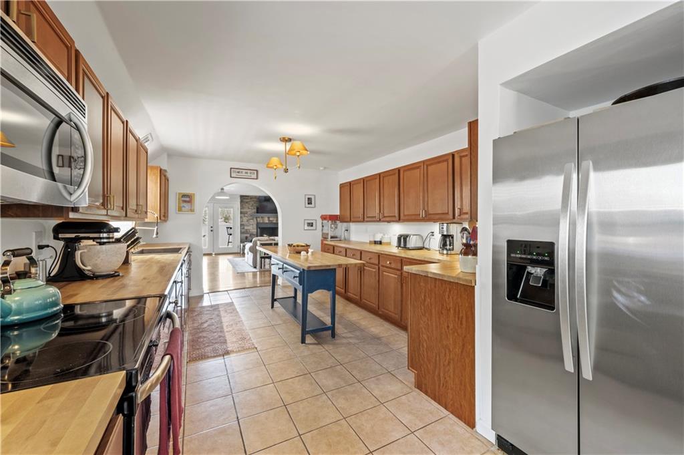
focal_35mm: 14
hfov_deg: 104.3
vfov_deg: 81.1
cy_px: 228
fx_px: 266
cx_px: 342
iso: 400
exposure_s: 3
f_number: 11
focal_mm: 14
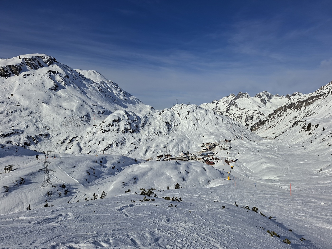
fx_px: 221
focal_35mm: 23
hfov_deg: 73.9
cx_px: 166
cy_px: 124
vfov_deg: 58.9
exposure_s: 1/5128
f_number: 1.8
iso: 50
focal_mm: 5.54
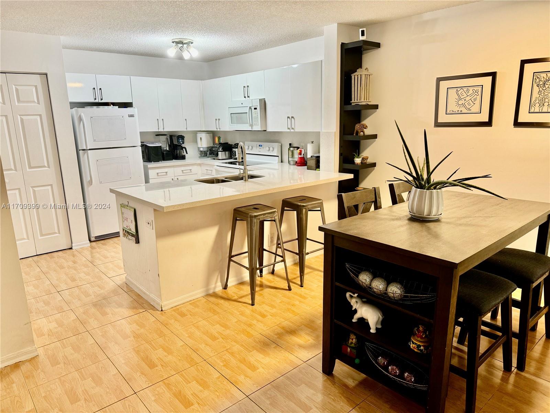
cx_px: 275
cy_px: 206
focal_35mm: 24
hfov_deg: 71.6
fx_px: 381
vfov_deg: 56.8
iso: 125
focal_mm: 6.76
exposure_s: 1/60
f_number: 1.78
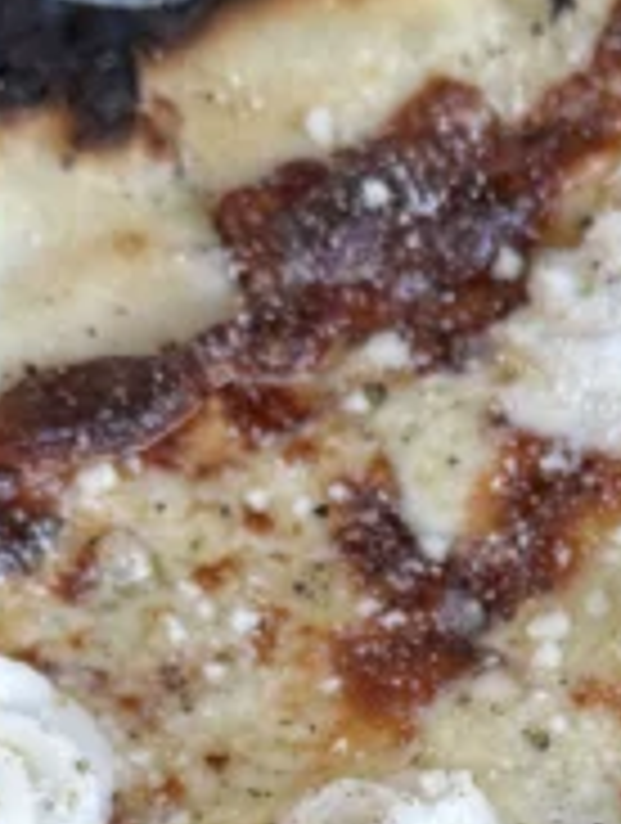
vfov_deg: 14.3
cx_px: 832
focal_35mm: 134
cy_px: 968
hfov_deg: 10.8
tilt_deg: -53.8
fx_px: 3194
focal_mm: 6.76
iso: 125
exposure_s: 1/121
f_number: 1.78
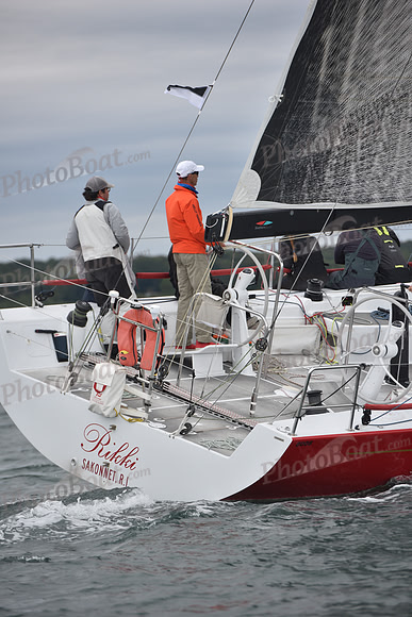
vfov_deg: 10.3
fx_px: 3431
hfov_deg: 6.9
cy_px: 308
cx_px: 206
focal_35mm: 200
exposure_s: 1/1000
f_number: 5
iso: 400
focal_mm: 200
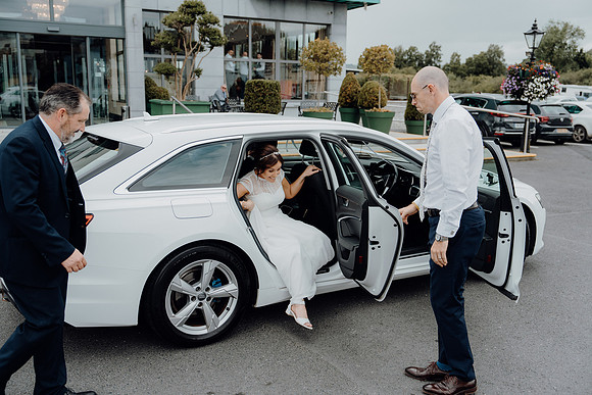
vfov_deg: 38.9
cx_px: 296
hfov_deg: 55.8
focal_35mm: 34
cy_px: 198
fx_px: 559
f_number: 2.8
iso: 125
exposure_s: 1/800
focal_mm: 34
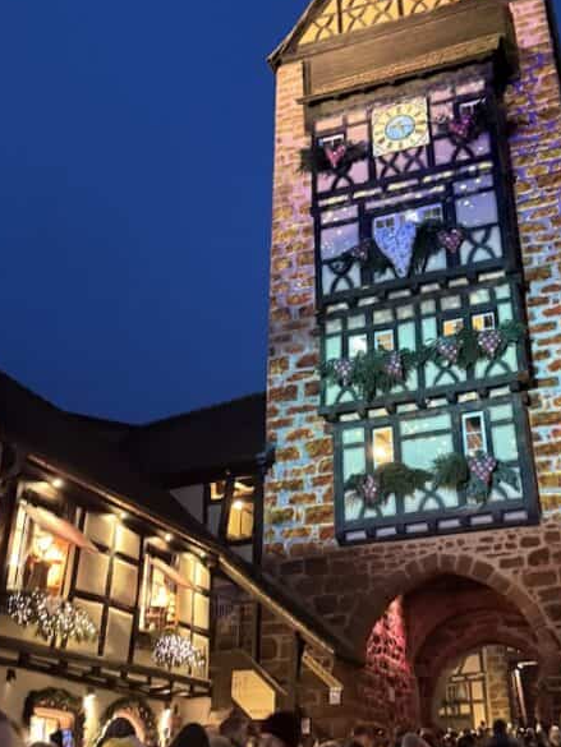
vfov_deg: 44.8
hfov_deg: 34.0
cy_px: 370
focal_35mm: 42
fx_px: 907
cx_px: 374
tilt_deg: +26.2
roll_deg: +1.8
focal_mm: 6.76
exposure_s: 1/25
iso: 1600
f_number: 1.78
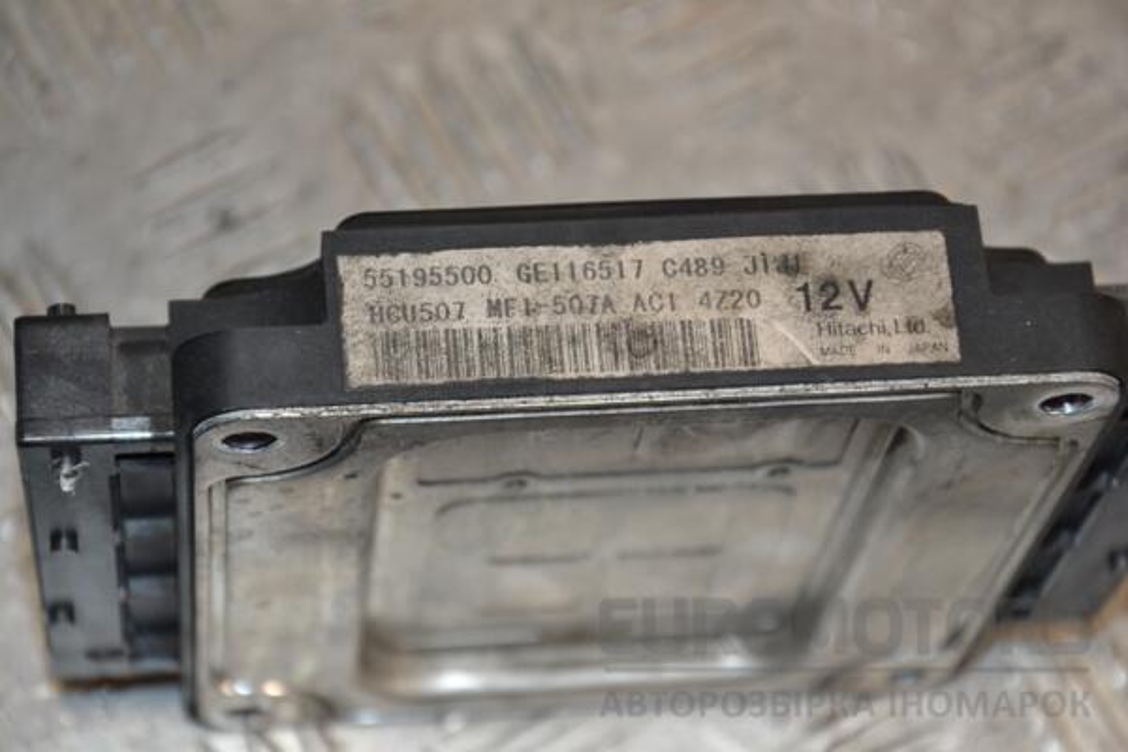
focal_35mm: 112
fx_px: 3525
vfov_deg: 12.2
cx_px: 564
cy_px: 376
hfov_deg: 18.2
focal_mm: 75
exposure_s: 1/200
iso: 800
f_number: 5.6
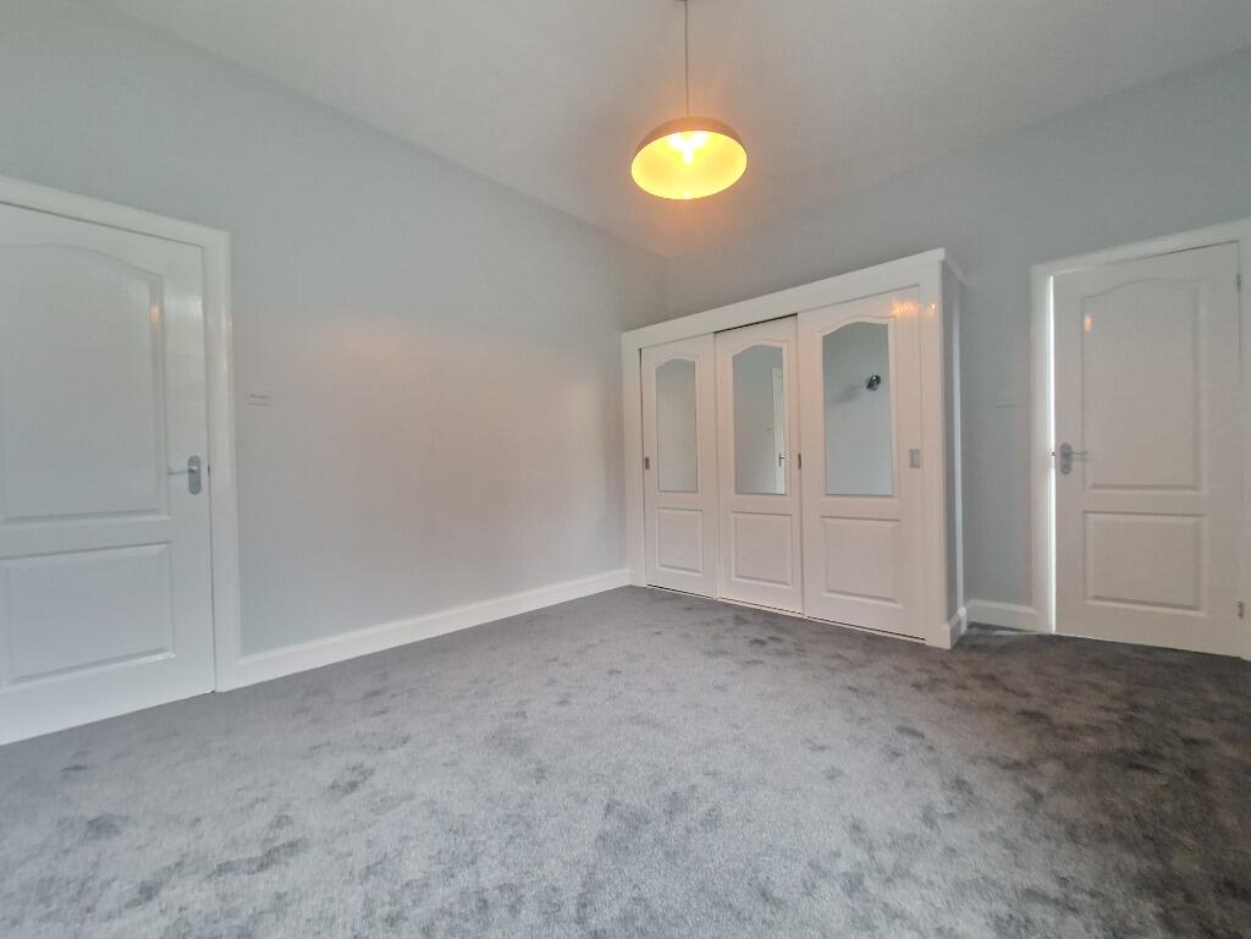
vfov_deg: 89.9
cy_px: 470
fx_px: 470
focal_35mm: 13
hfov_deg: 106.2
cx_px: 626
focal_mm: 2.2
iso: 1000
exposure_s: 1/25
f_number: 2.2
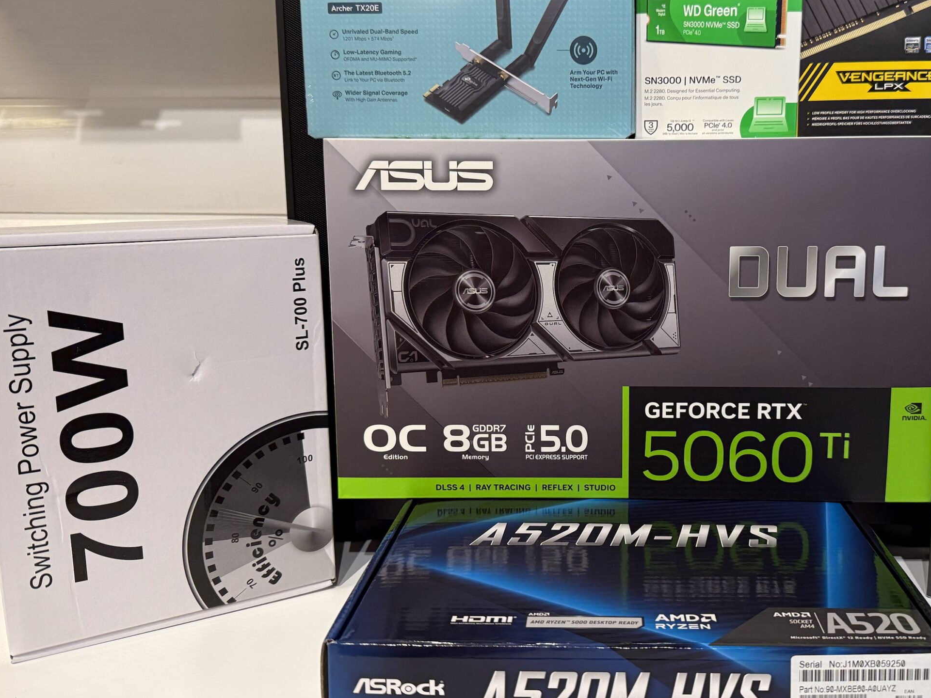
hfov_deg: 56.2
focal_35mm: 32
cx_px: 580
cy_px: 300
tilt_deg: -8.1
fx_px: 861
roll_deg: -0.4
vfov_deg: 44.0
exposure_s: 1/100
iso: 200
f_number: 1.78
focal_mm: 6.76
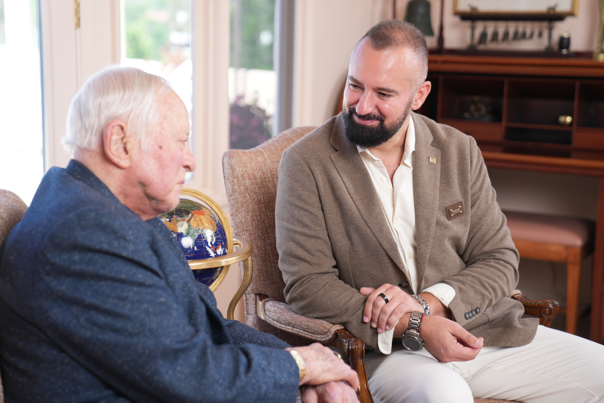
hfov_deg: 28.8
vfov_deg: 19.5
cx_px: 302
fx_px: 1174
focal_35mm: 70
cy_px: 202
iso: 160
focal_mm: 70
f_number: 2.8
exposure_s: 1/80
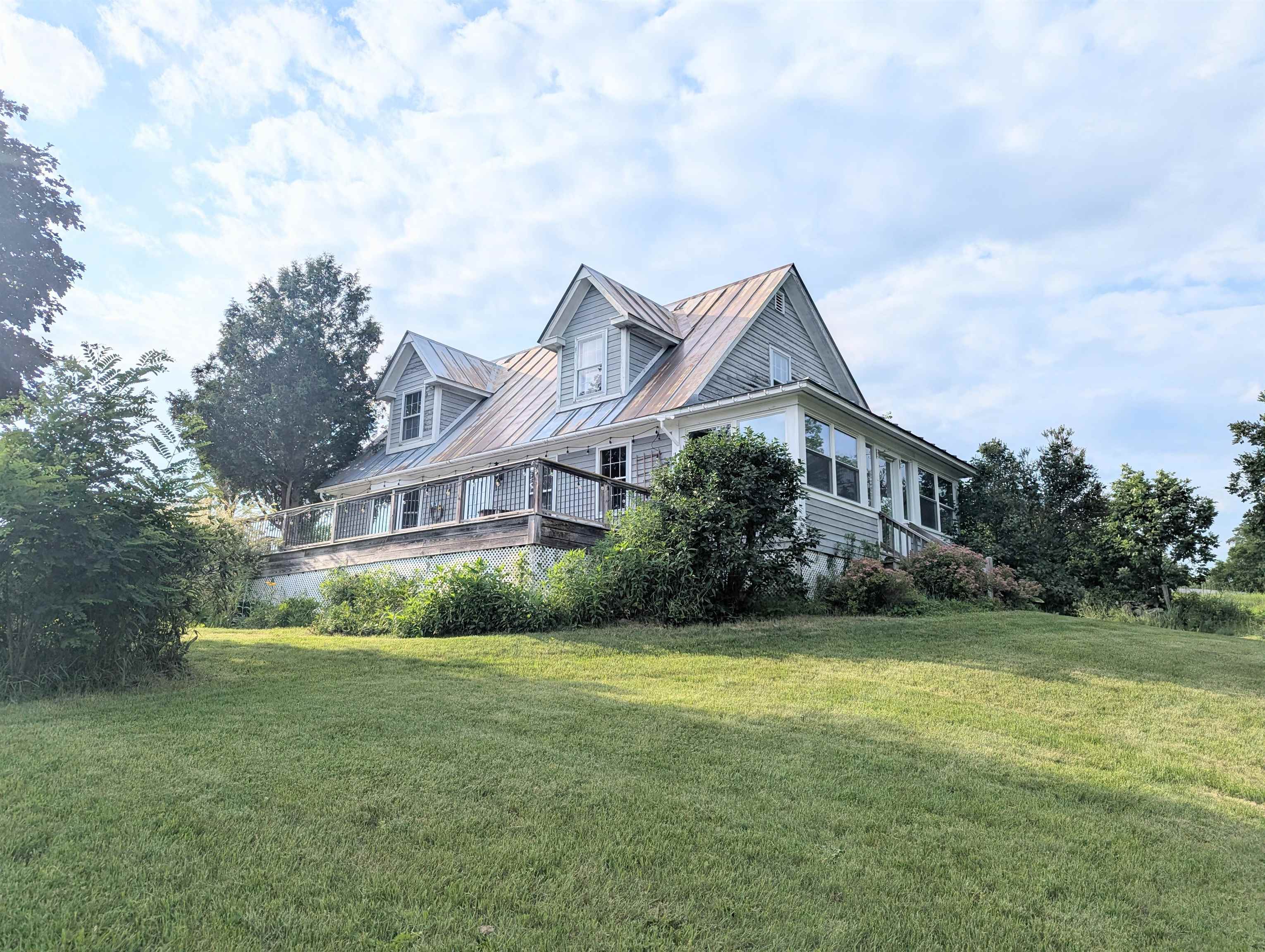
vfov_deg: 56.9
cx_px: 632
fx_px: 878
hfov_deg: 71.5
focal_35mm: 24
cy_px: 476
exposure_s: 1/3774
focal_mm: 6.81
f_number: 1.85
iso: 46
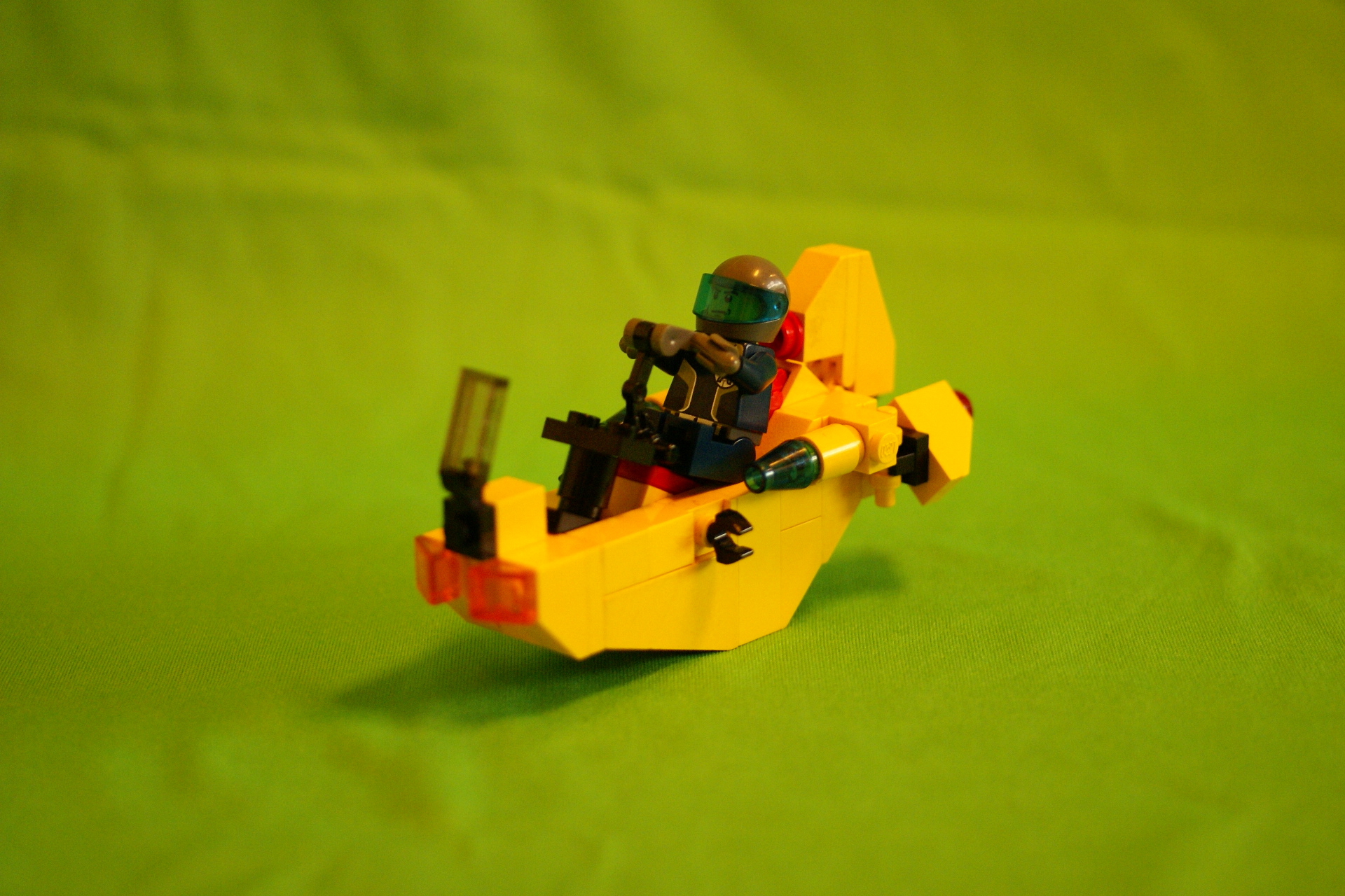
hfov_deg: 27.0
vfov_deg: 18.2
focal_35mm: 75
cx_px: 672
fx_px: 2802
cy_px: 448
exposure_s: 1/80
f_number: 2.8
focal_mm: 50
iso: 800
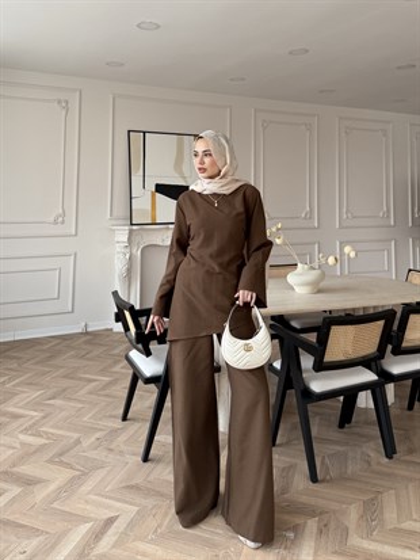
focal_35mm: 24
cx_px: 210
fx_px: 388
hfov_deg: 56.8
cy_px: 280
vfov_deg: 71.6
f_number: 1.78
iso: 64
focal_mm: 6.76
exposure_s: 1/121
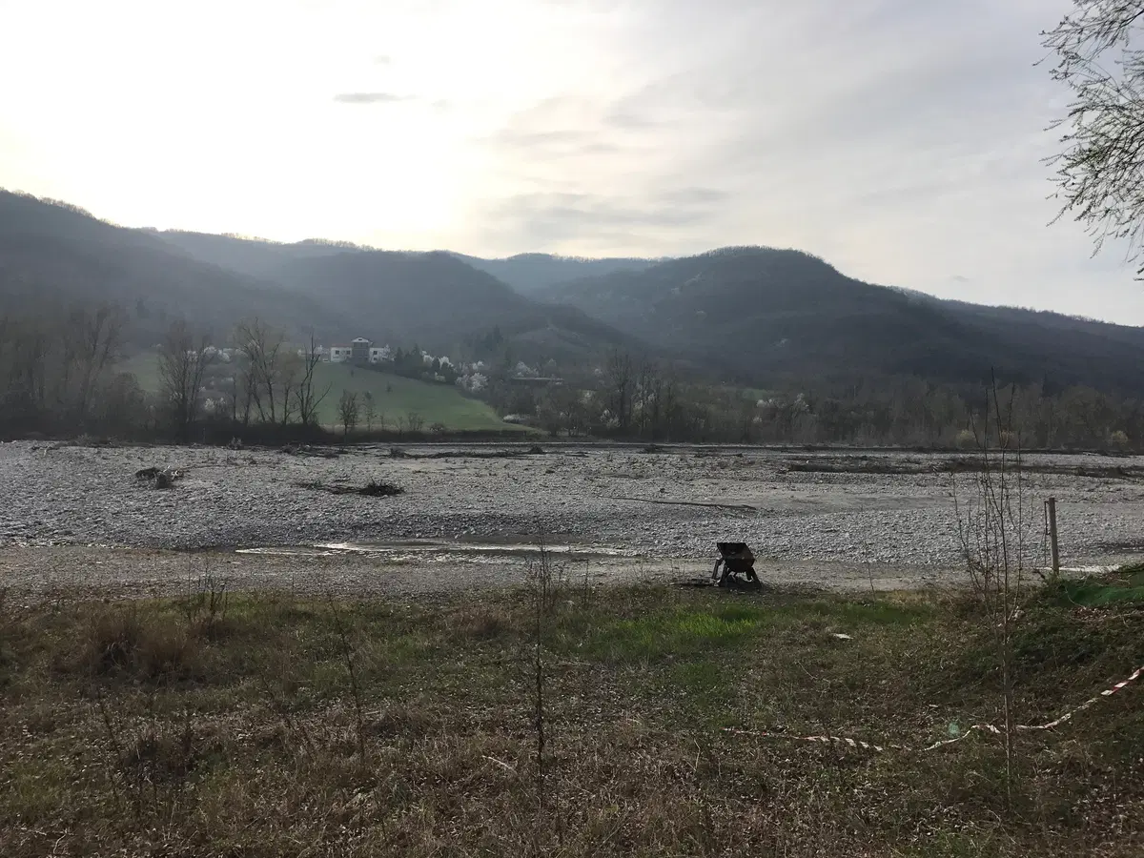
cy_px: 429
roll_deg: -0.4
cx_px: 572
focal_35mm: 28
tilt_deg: +1.1
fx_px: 925
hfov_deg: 63.4
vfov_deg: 49.7
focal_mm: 3.99
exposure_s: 1/2660
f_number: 1.8
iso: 20
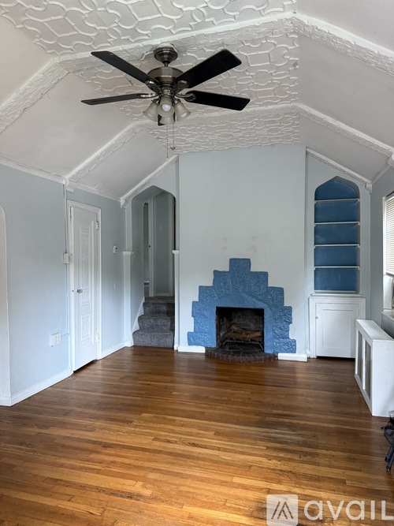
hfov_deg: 56.8
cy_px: 263
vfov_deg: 71.6
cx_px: 197
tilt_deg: -0.4
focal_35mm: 24
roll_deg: +0.4
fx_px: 364
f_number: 1.78
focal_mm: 6.76
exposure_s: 1/60
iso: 400
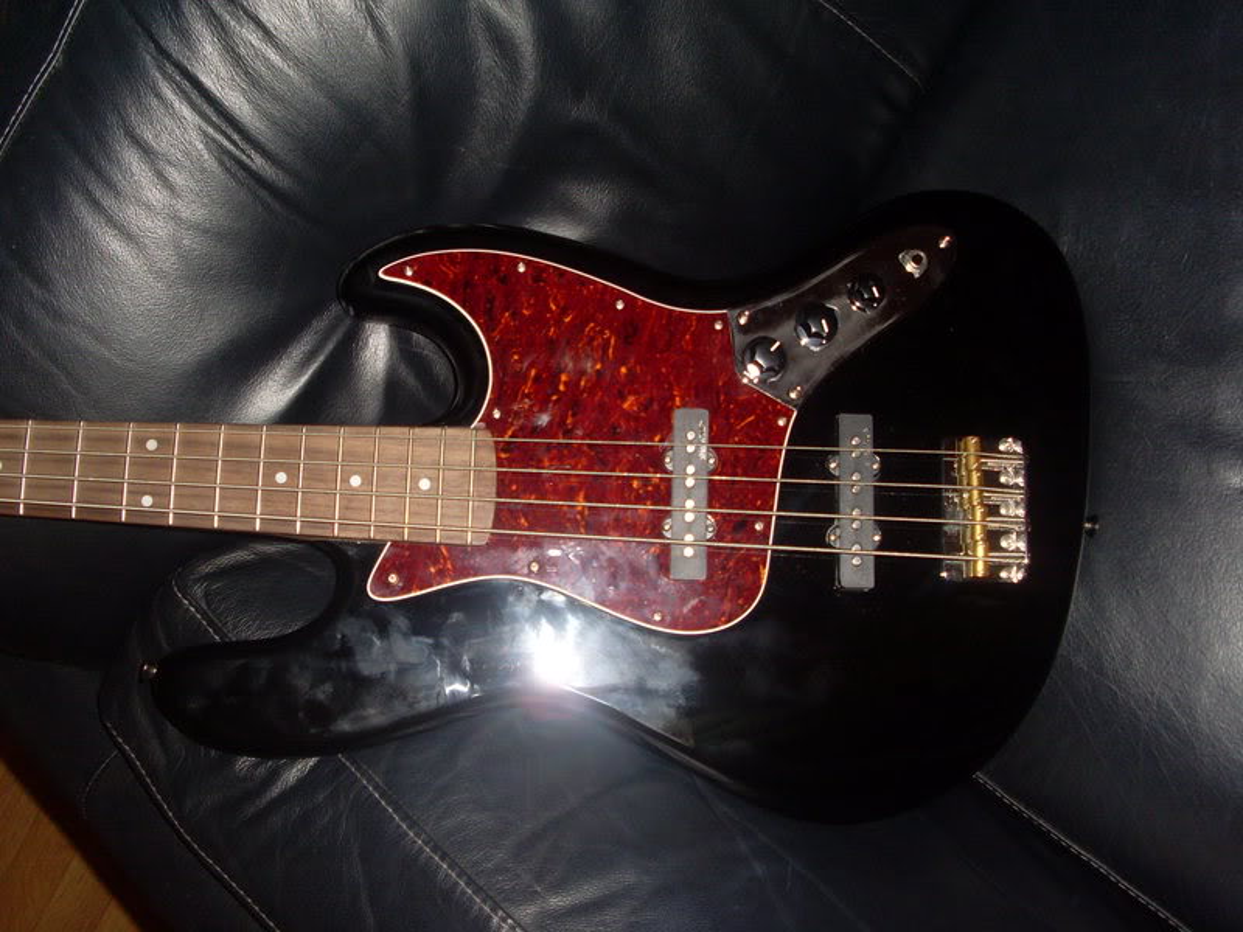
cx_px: 622
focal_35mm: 38
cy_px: 466
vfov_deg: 37.7
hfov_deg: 49.0
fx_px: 1365
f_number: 3
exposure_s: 1/45
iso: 100
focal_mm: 6.3
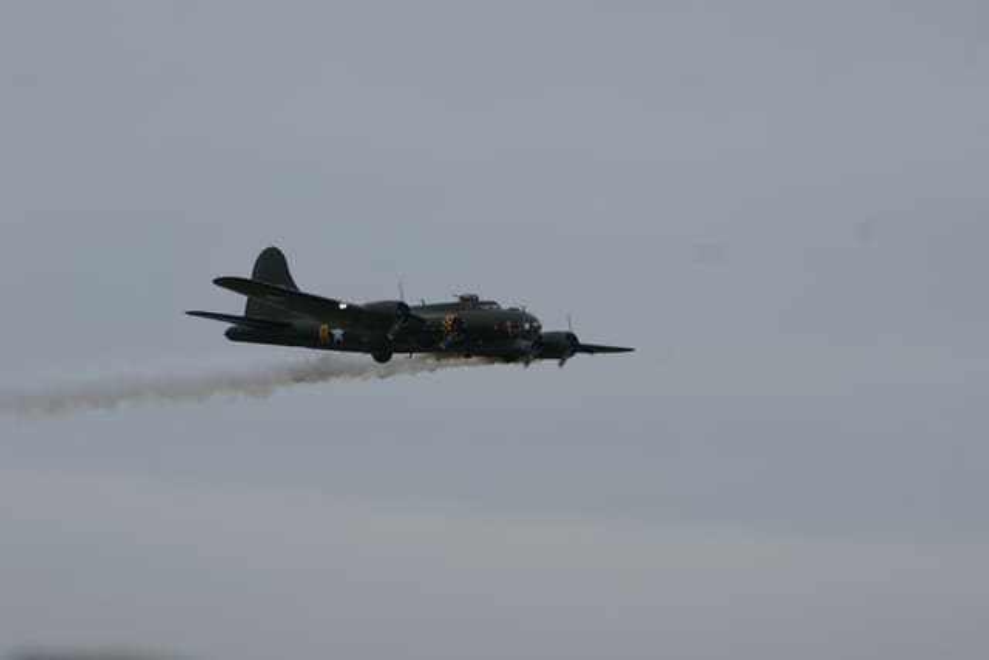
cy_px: 330
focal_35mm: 300
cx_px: 494
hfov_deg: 6.9
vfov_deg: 4.6
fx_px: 8243
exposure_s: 1/640
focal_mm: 200
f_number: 8
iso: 200
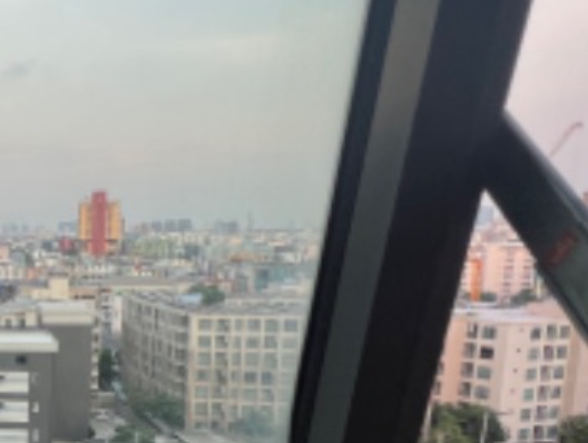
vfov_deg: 37.8
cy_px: 332
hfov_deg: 34.7
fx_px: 629
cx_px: -181
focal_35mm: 37
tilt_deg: -8.2
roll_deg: +1.6
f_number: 1.8
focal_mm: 1.57
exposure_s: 1/122
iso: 50
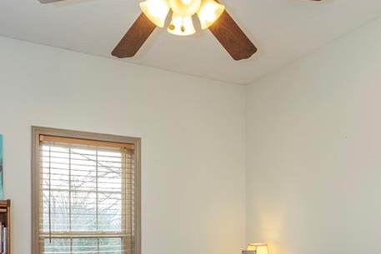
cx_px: 187
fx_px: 408
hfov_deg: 50.0
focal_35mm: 39
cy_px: 235
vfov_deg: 32.6
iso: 500
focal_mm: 11.5
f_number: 7.1
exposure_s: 1/80
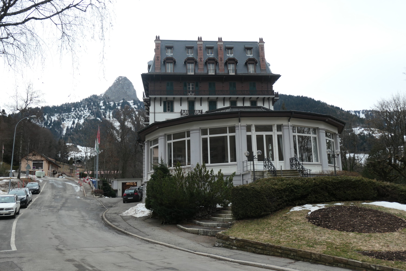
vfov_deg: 42.3
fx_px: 350
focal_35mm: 31
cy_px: 136
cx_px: 203
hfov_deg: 60.3
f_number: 3.6
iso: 200
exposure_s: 1/250
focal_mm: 11.5
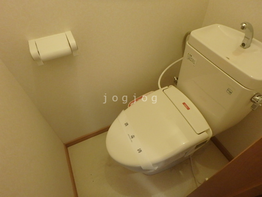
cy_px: 98
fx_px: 159
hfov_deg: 79.0
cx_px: 131
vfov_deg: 63.4
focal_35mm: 21
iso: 500
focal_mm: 3.7
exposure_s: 1/30
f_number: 3.5
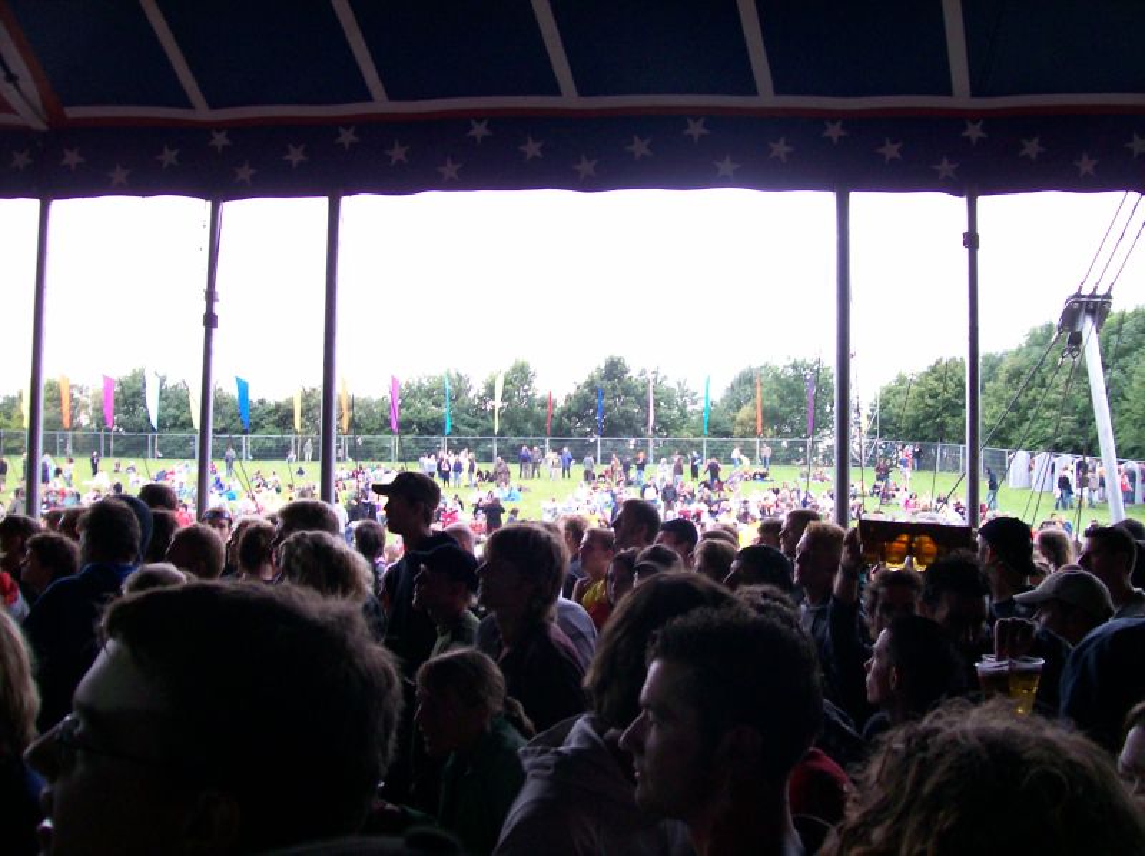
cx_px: 572
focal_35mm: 36
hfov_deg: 51.4
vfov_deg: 39.6
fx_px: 1189
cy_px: 428
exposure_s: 1/77.5
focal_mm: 6
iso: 80
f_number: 2.7
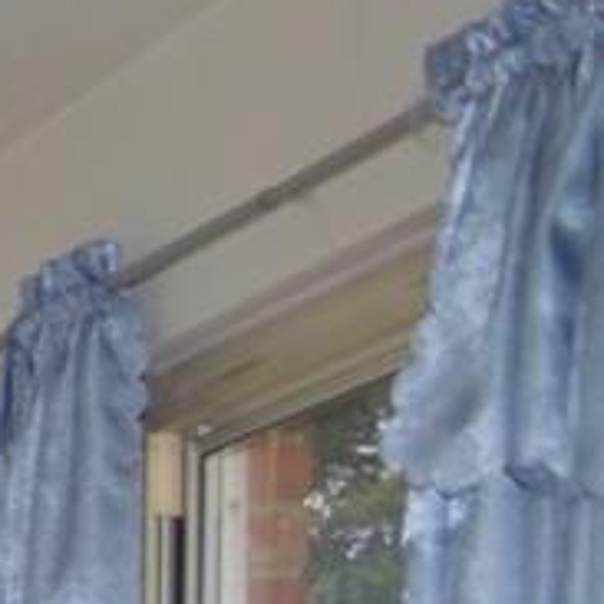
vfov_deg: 8.8
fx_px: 3711
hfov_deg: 7.3
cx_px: -1630
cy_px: 1229
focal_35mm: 188
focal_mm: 18
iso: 100
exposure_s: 1/100
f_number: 3.5
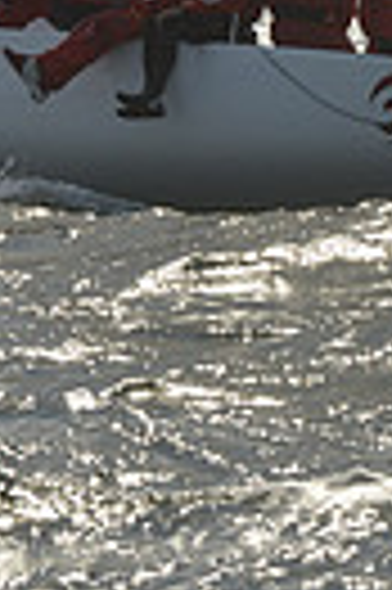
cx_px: 173
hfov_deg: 4.1
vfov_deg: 6.0
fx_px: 5453
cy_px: -694
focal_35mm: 333
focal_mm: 75
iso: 400
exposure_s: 1/1600
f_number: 13
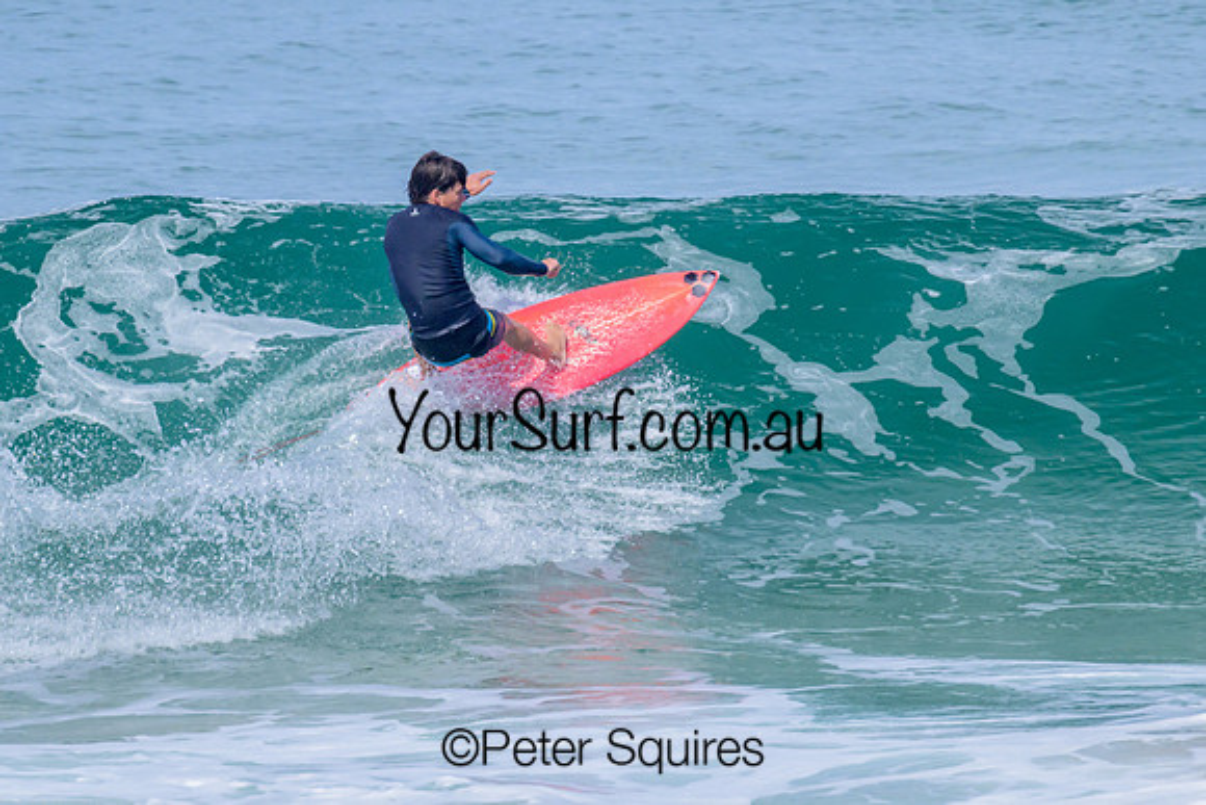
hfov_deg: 1.9
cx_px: 551
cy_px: 422
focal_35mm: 1095
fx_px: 36673
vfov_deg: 1.3
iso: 720
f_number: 11
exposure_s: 1/2000
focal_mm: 800
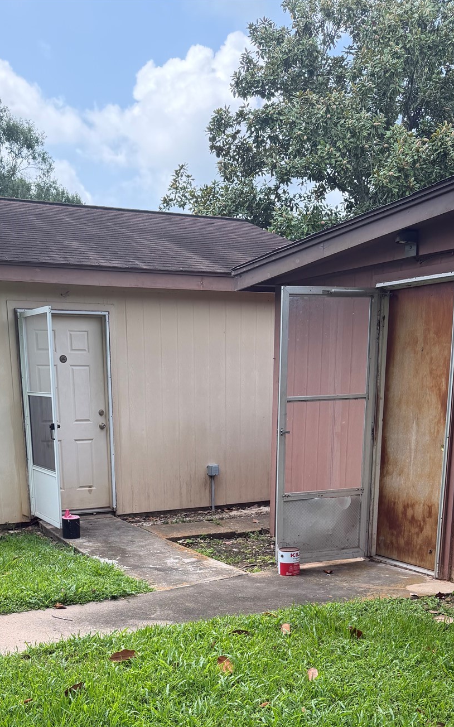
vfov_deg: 47.0
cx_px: 209
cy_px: 569
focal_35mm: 40
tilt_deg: -15.1
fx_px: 792
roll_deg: +0.1
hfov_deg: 32.0
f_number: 1.78
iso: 100
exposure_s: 1/1192
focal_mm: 6.76
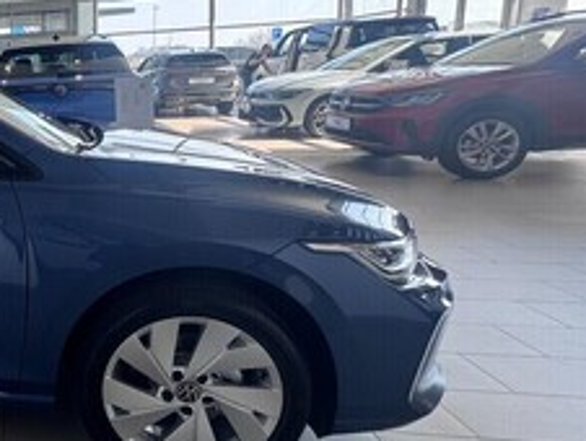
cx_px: -93
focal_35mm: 34
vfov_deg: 41.7
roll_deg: +3.2
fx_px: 576
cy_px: 180
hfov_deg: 40.5
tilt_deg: -9.5
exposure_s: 1/100
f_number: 2.2
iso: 40
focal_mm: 2.22
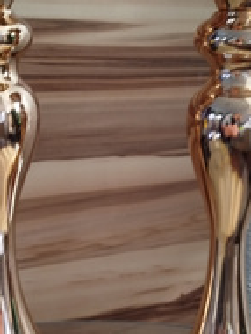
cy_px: 171
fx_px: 608
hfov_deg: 23.3
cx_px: 129
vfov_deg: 30.7
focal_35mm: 63
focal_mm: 5.31
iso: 400
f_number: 1.7
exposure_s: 1/20
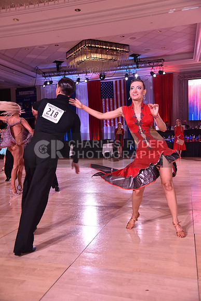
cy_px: 150
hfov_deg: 37.9
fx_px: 293
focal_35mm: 35
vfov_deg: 54.4
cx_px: 100
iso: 1250
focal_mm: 35
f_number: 4.5
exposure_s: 1/250
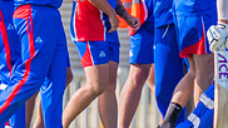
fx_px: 17396
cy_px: 90
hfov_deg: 0.8
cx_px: 48
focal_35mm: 2880
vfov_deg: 0.4
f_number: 6.3
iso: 640
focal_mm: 600
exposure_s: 1/2000
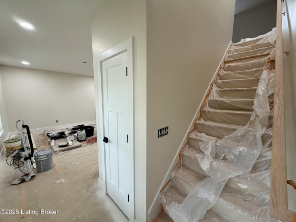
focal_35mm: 14
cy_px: 111
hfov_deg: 102.1
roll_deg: +0.0
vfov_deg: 85.7
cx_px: 148
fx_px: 120
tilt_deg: -6.8
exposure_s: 1/120
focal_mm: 2.22
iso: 320
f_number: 2.2
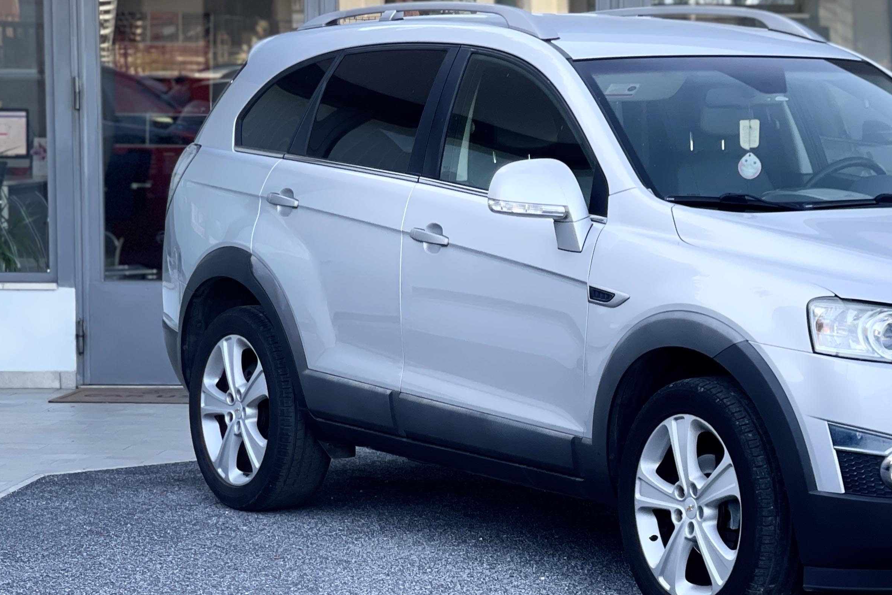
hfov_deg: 17.9
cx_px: 719
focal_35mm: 113
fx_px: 2799
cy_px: 345
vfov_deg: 12.1
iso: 32
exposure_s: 1/121
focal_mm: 7.5
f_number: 2.2
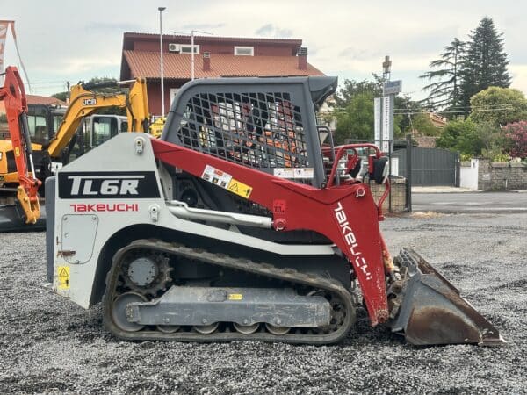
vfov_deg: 30.3
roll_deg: +0.3
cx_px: 264
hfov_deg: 39.7
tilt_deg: -3.9
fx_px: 731
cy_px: 198
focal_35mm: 48
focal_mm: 6.86
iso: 64
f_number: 1.78
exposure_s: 1/283
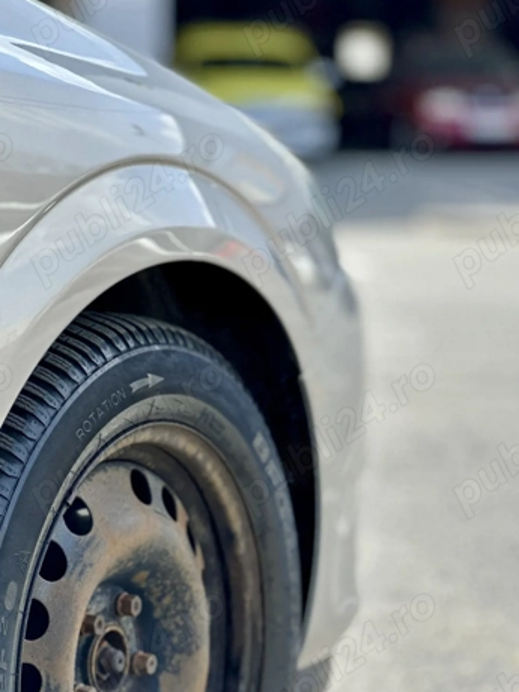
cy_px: 484
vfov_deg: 14.7
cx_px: 232
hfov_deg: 11.1
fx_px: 2679
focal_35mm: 134
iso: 25
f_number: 2.8
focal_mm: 9
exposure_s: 1/288
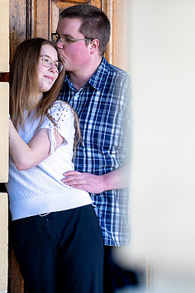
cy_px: 152
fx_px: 877
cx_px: 106
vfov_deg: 18.9
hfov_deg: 12.7
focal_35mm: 108
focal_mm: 85
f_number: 1.4
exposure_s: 1/1600
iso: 500
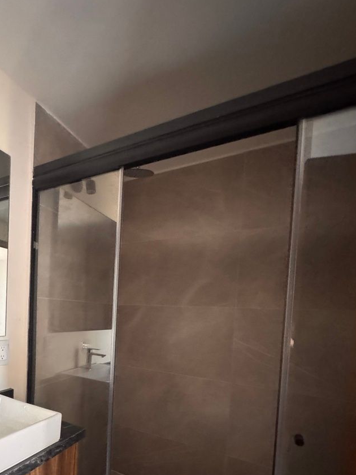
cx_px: 107
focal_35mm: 20
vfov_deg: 78.5
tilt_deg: -3.6
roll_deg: -3.5
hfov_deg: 63.6
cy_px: 325
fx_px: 274
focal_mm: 2.22
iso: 1250
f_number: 2.2
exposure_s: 1/48
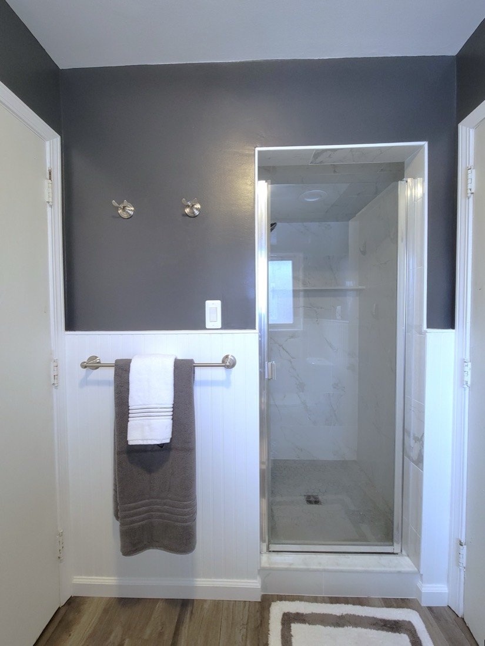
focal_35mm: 13
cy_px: 323
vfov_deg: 106.2
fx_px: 243
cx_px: 242
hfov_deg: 89.9
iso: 500
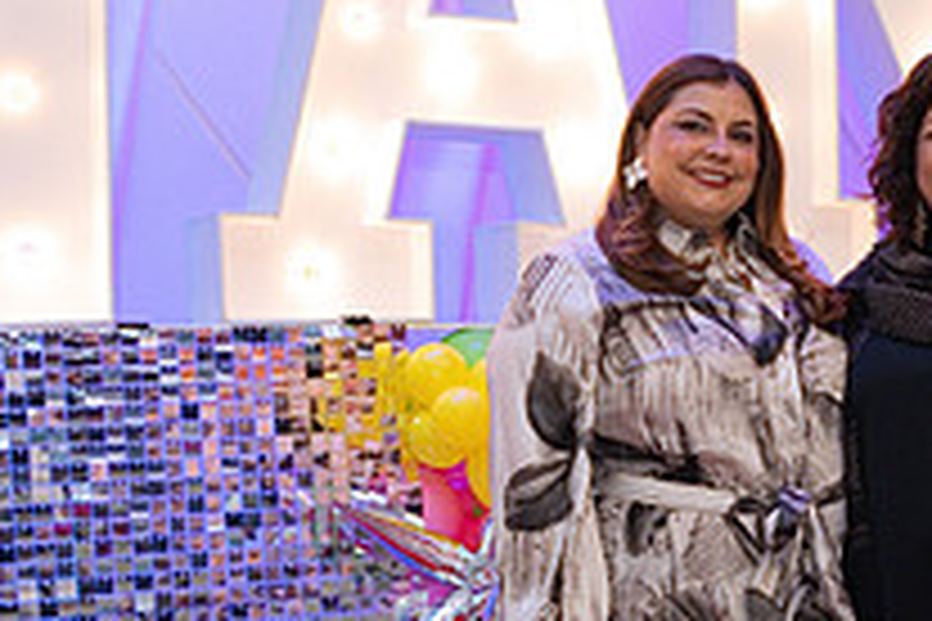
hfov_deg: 22.6
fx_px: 2288
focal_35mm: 88
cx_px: 797
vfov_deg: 15.3
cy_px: 542
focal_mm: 31.5
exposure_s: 1/200
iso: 2000
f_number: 3.5
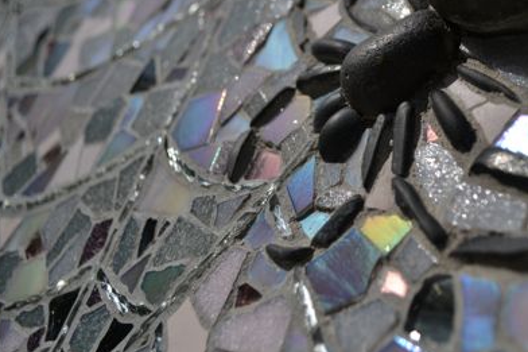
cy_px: 84
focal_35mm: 49
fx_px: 718
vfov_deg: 27.1
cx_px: 415
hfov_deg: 39.0
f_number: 3.8
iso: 100
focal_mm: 20
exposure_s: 1/2500
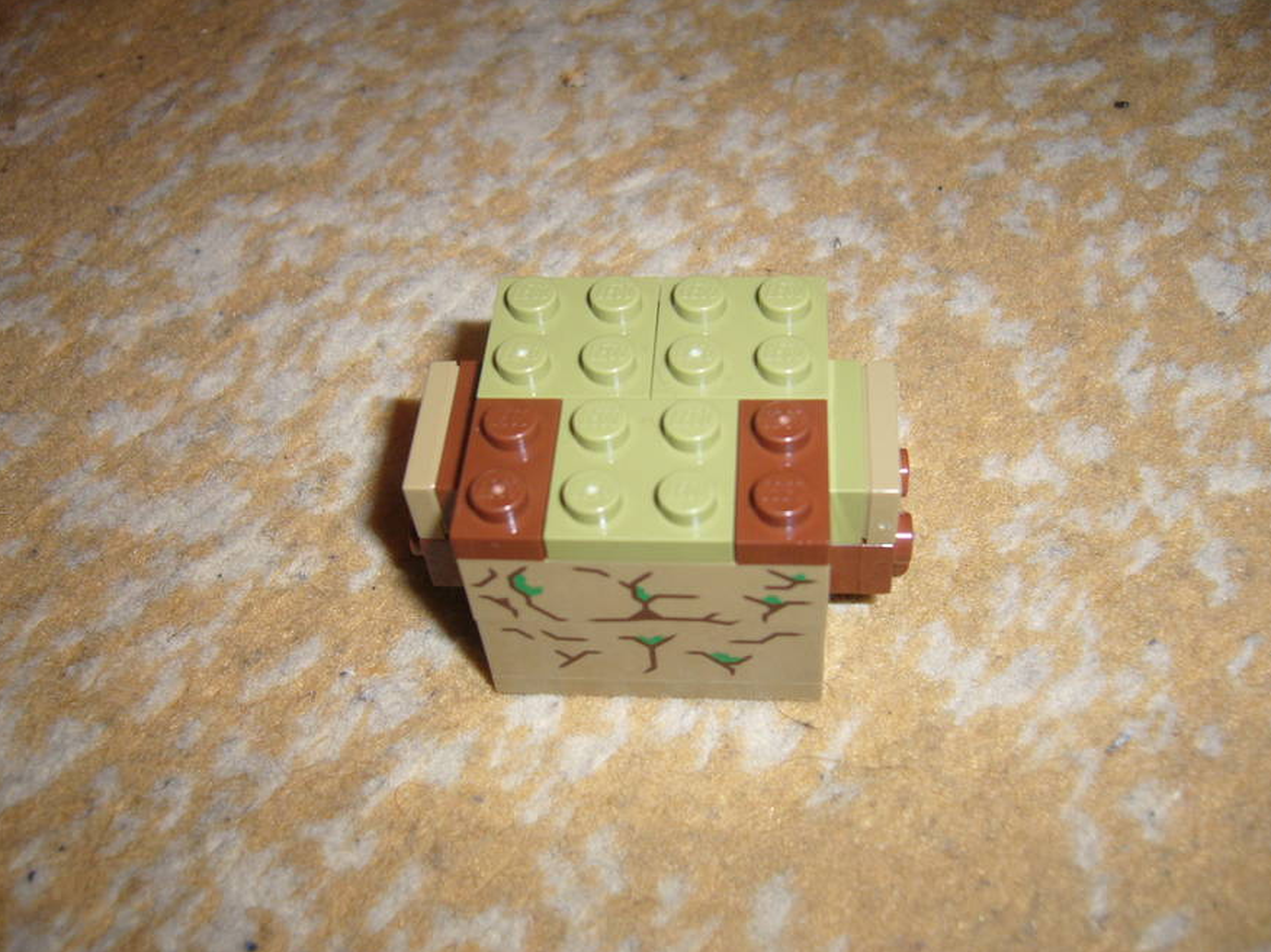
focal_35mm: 36
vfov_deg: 39.6
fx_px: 1322
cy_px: 484
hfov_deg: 51.4
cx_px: 622
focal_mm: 5.8
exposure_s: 1/30
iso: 100
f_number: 2.8
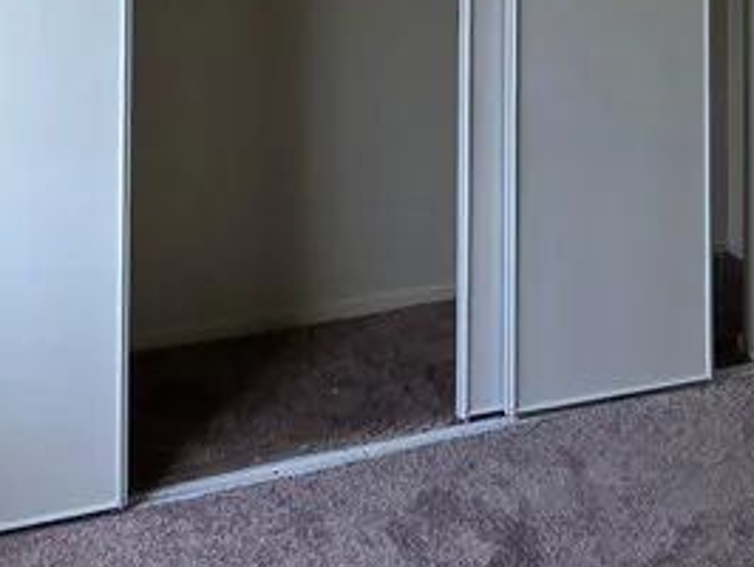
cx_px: 295
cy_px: -261
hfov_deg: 38.0
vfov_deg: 23.8
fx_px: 1090
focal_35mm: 50
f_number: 1.9
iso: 64
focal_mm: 2.2
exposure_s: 1/120
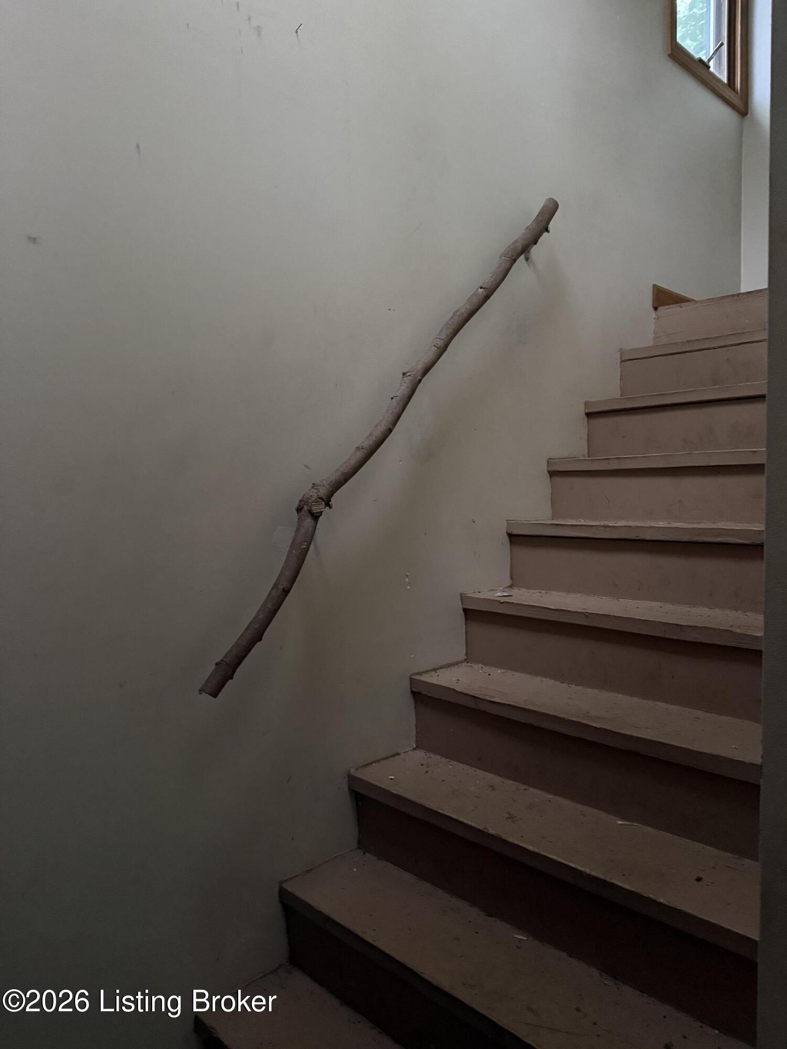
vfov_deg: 71.6
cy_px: 524
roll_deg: -0.3
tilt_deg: -1.8
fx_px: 728
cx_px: 394
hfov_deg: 56.8
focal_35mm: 24
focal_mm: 6.76
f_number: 1.78
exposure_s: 1/30
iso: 1250
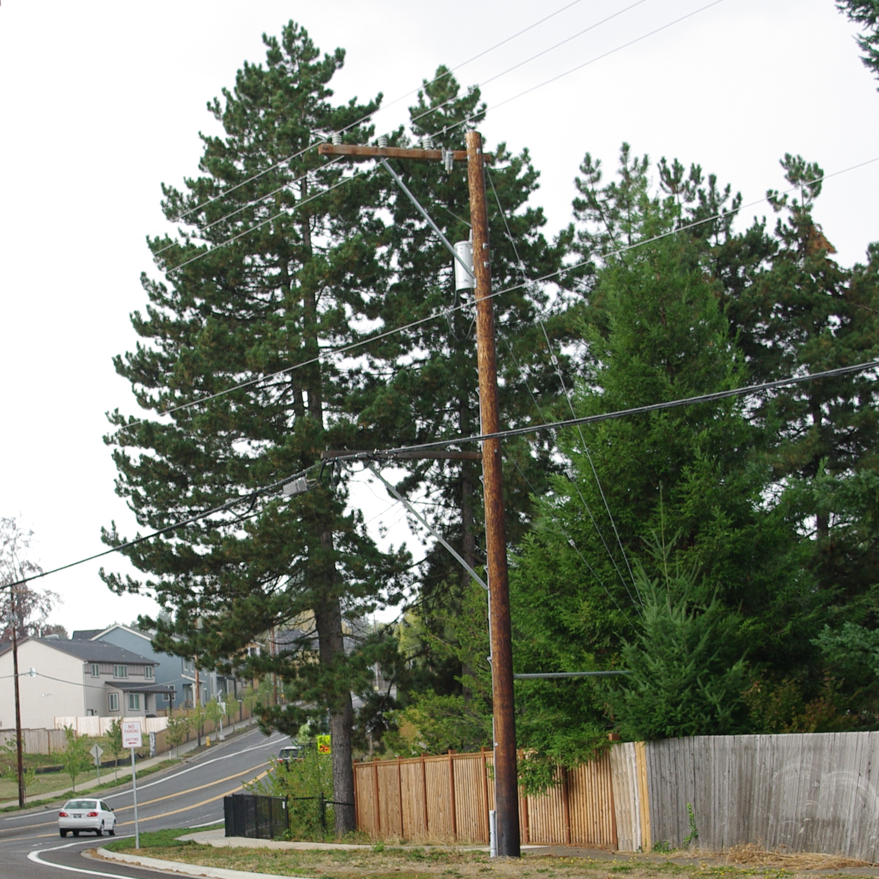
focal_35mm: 80
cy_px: 640
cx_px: 311
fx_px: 2298
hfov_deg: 21.6
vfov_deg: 21.5
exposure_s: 1/90
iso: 100
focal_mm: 28.13
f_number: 5.6
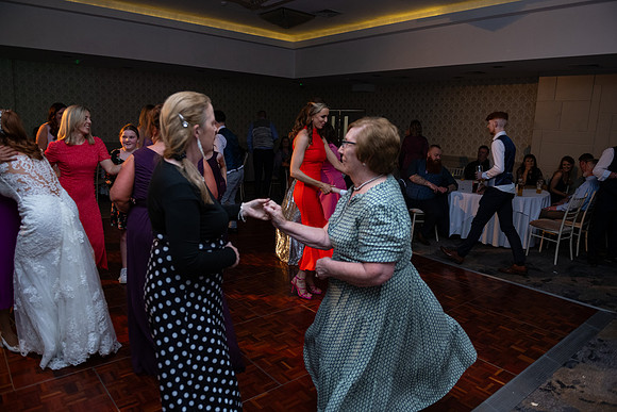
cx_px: 308
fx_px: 446
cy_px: 206
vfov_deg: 49.6
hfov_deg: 69.4
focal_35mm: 26
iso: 1000
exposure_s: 1/160
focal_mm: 26
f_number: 3.5
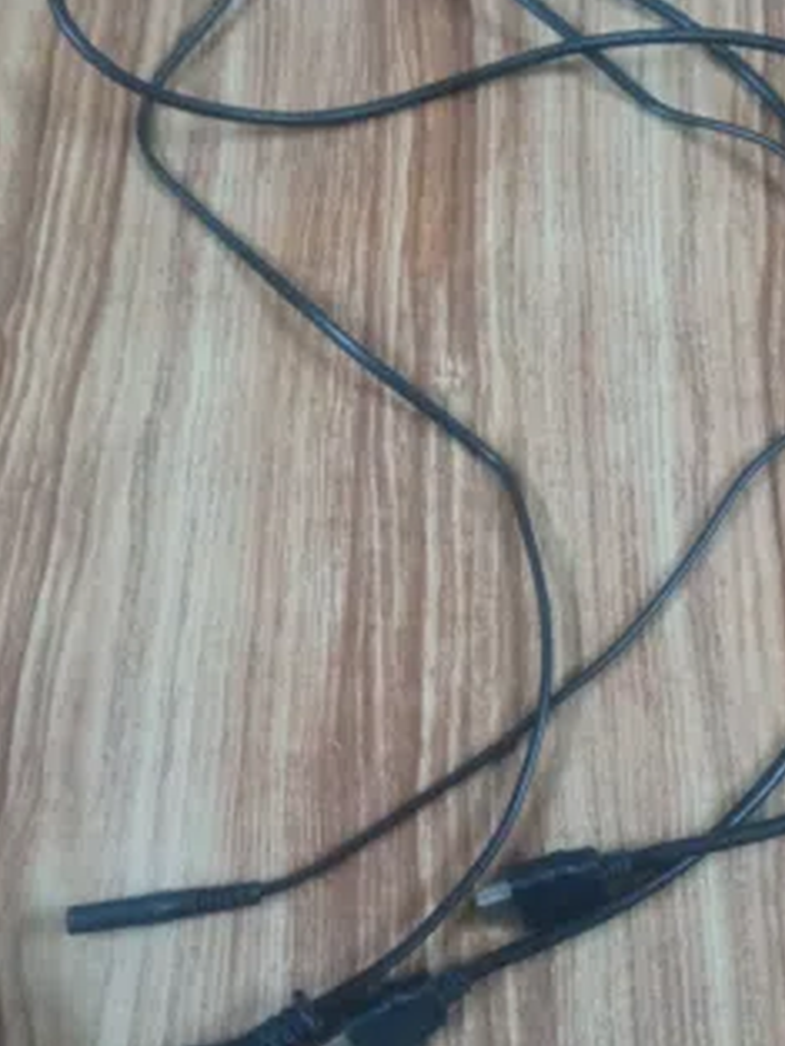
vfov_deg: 40.9
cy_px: 393
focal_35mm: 46
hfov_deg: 31.2
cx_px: 555
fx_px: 1390
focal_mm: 3.79
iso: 806
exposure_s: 1/25
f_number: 2.2
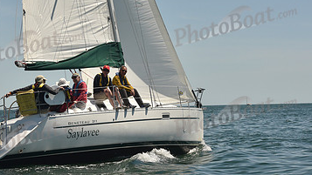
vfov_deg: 10.2
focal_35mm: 119
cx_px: 129
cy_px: 81
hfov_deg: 18.0
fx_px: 985
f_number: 6.3
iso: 250
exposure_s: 1/800
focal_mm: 70
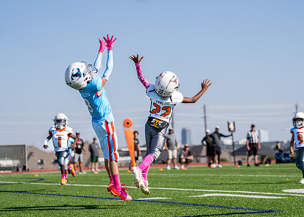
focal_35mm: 101
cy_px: 119
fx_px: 871
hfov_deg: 19.8
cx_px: 174
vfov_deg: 14.2
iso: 100
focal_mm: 86
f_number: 2.8
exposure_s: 1/2000
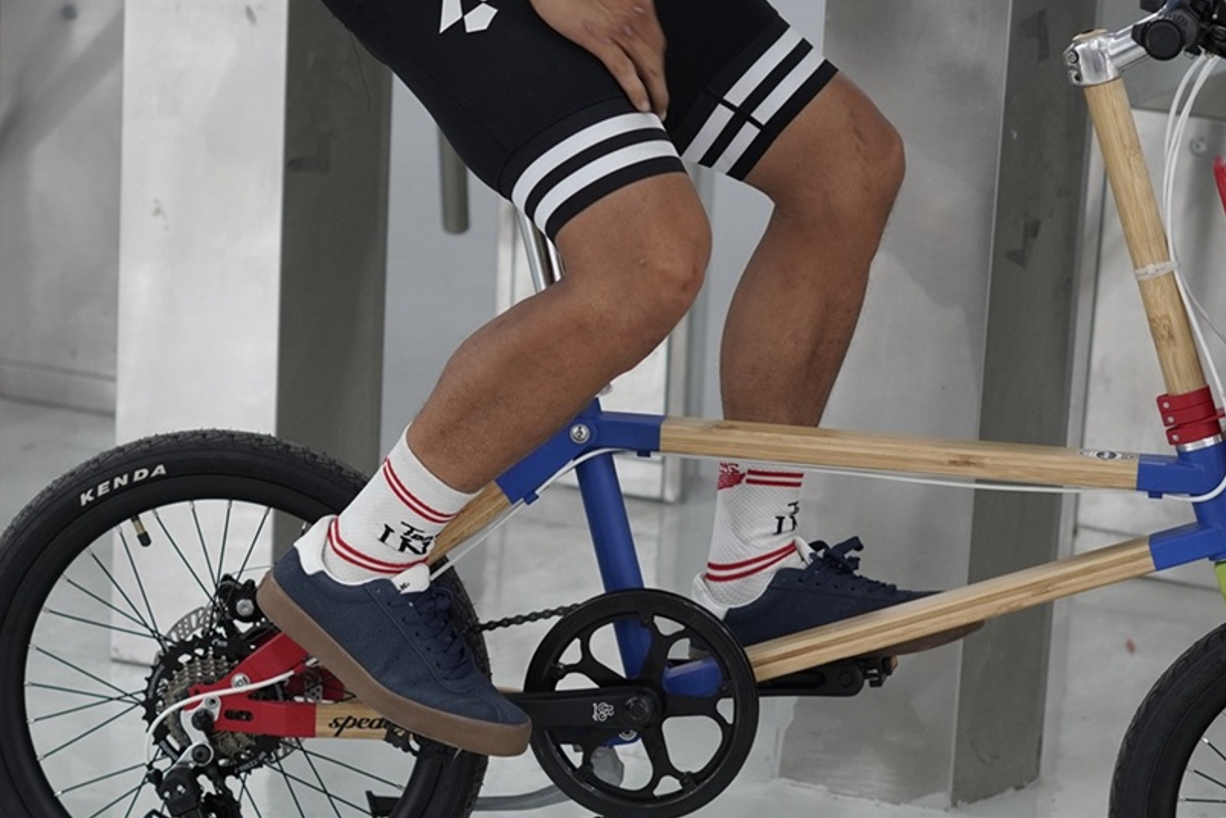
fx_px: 4122
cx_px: 759
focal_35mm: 121
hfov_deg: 16.9
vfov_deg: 11.3
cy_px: 498
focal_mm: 50
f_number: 2.8
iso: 500
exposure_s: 1/30
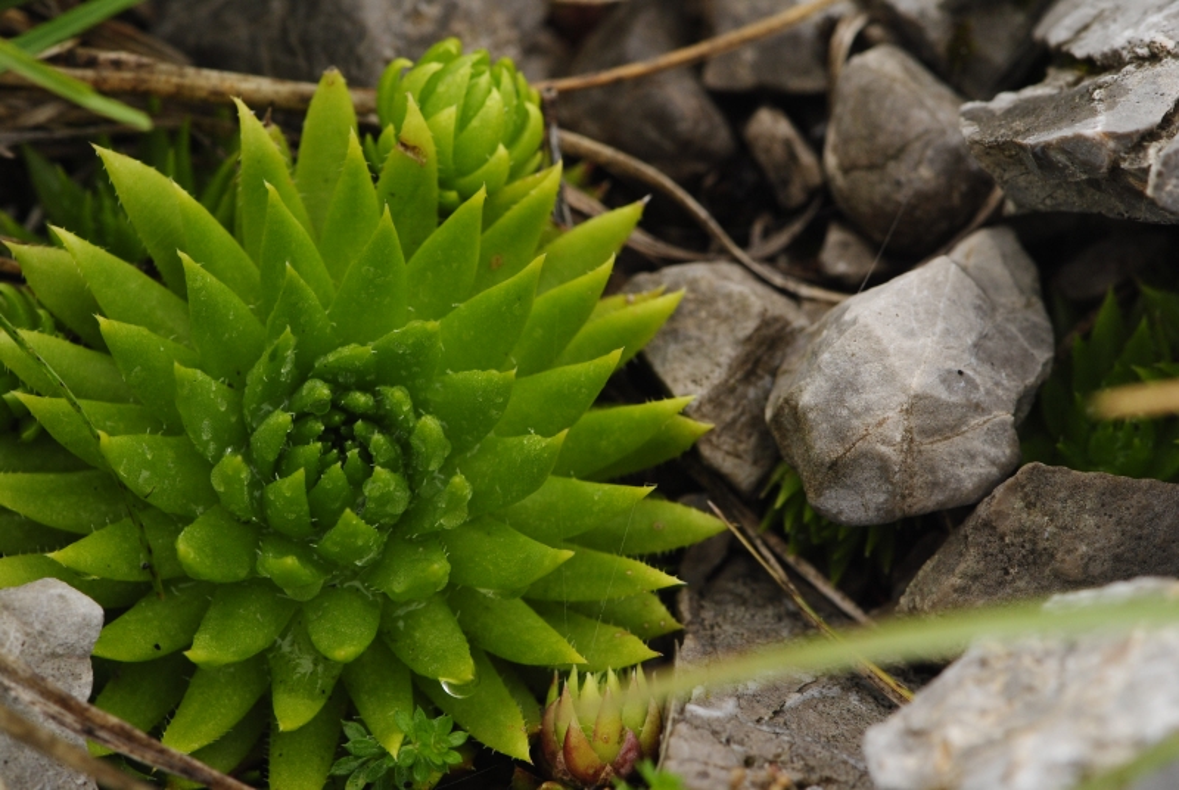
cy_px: 395
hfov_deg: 16.0
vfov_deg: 10.8
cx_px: 590
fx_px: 4182
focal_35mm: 128
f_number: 7.1
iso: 400
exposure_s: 1/160
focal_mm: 85
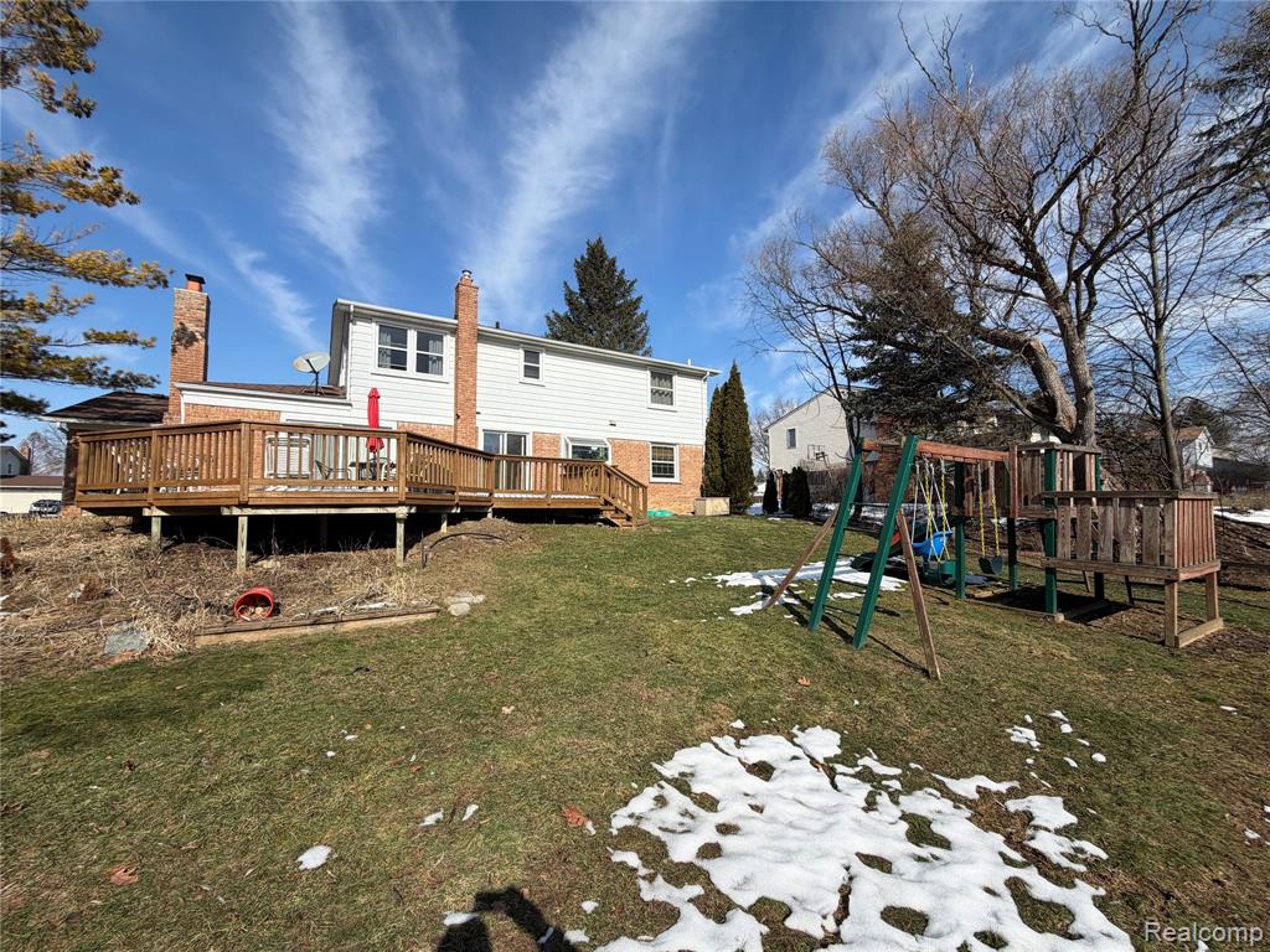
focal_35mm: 14
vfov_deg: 85.7
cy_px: 476
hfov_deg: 102.1
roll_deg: +1.4
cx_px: 635
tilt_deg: +5.7
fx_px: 514
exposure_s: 1/970
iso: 20
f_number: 2.2
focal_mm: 2.22
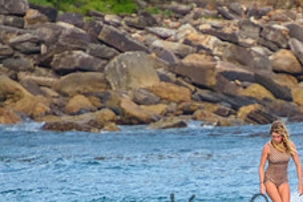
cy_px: 203
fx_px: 12860
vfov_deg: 0.9
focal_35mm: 1528
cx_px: 307
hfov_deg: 1.3
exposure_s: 1/1600
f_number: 5.6
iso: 800
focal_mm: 400
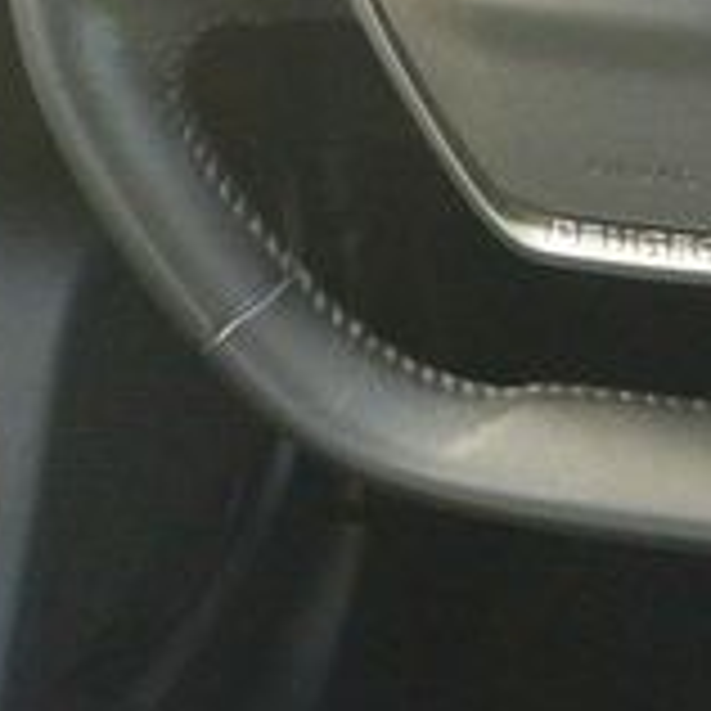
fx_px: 3462
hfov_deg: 11.4
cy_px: 236
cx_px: 940
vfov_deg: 11.7
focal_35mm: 149
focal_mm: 10
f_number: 3.5
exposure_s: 1/125
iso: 360
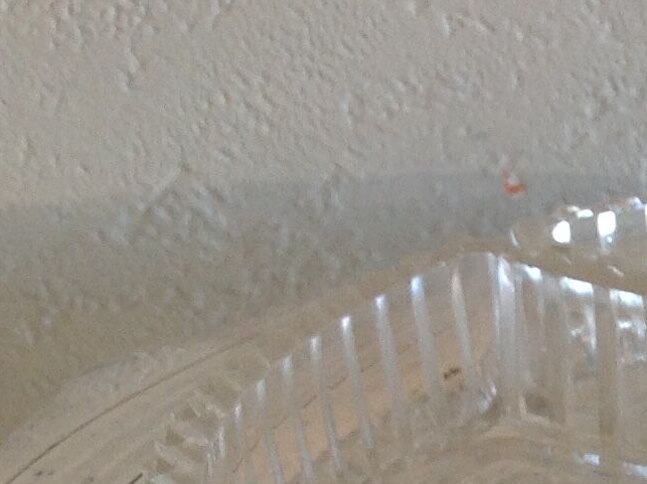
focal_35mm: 141
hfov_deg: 12.8
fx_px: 2633
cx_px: 1140
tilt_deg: -22.2
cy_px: 522
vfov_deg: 10.4
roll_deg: +0.2
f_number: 2.4
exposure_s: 1/40
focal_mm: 4.28
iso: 64
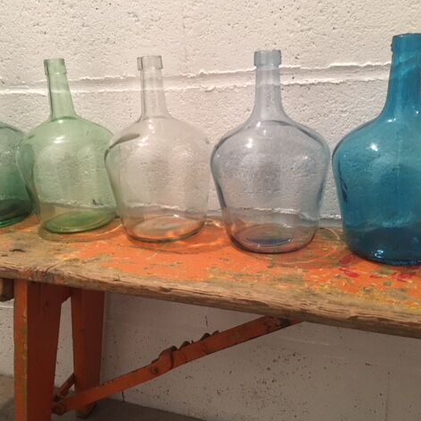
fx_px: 482
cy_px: 207
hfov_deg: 47.2
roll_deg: +4.3
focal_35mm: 35
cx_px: 200
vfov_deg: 47.2
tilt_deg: -19.6
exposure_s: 1/25
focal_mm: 4.15
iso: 200
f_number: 2.2
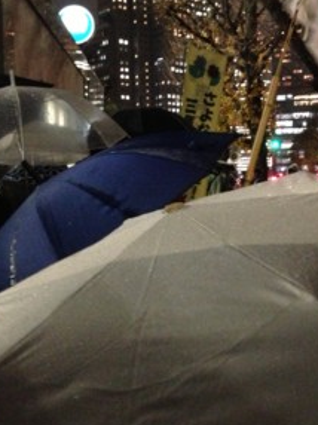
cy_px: 186
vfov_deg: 36.8
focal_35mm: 52
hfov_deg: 27.9
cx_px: 196
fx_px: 638
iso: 800
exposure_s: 1/15
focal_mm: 4.13
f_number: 2.4
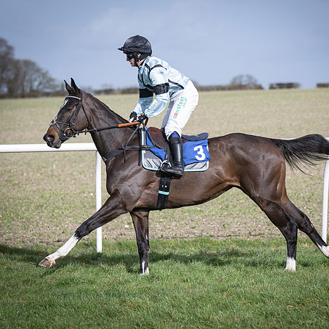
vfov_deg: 9.1
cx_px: 154
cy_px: 191
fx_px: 2065
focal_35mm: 192
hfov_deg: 9.1
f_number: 4
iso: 200
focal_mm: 120
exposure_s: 1/2000
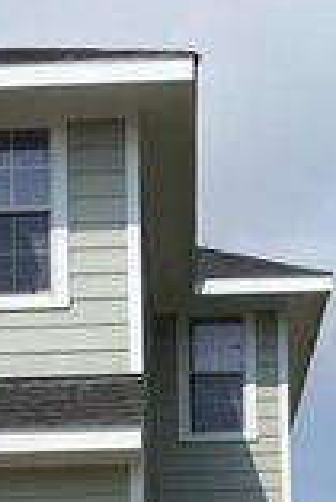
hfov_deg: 11.9
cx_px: 93
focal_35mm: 115
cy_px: 619
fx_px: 1606
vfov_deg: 16.9
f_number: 1.8
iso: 32
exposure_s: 1/5025
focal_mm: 4.25
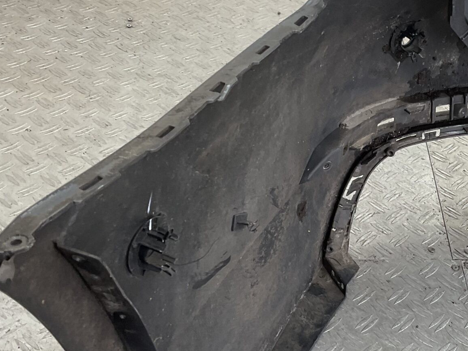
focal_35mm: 64
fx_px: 865
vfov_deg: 22.9
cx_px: 401
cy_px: 174
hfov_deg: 29.3
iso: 32
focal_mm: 3
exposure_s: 1/120
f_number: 1.8
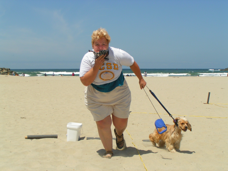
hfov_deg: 32.2
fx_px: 395
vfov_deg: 24.4
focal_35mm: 60
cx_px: 114
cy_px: 86
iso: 50
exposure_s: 1/640
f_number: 6.3
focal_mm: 9.2
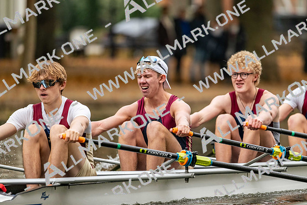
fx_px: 3488
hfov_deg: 5.0
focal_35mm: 409
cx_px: 154
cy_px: 102
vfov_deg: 3.4
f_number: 4.5
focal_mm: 400
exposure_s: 1/2500
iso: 2800
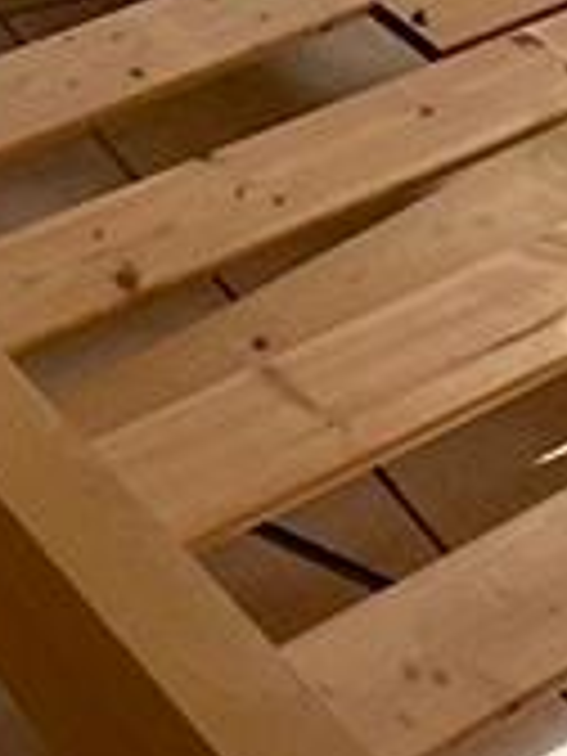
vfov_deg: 16.0
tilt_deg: -19.5
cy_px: -688
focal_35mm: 100
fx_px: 2184
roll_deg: -0.9
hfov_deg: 12.6
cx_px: -630
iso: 40
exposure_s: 1/222
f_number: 2.2
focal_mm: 2.22
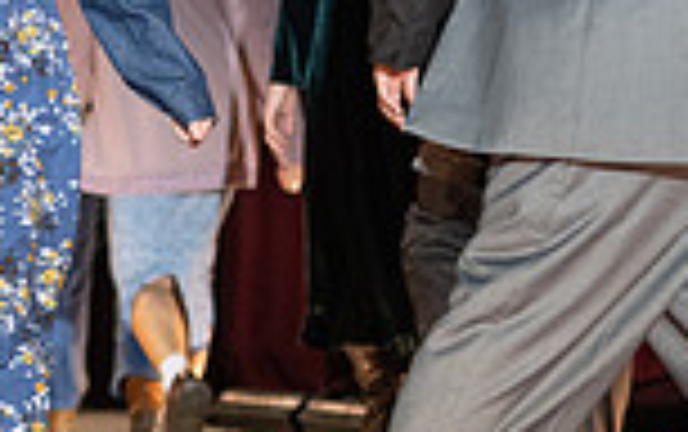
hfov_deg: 5.9
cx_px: 417
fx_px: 6626
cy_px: -107
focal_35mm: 353
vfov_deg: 3.7
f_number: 2.8
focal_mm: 70
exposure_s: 1/1000
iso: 800
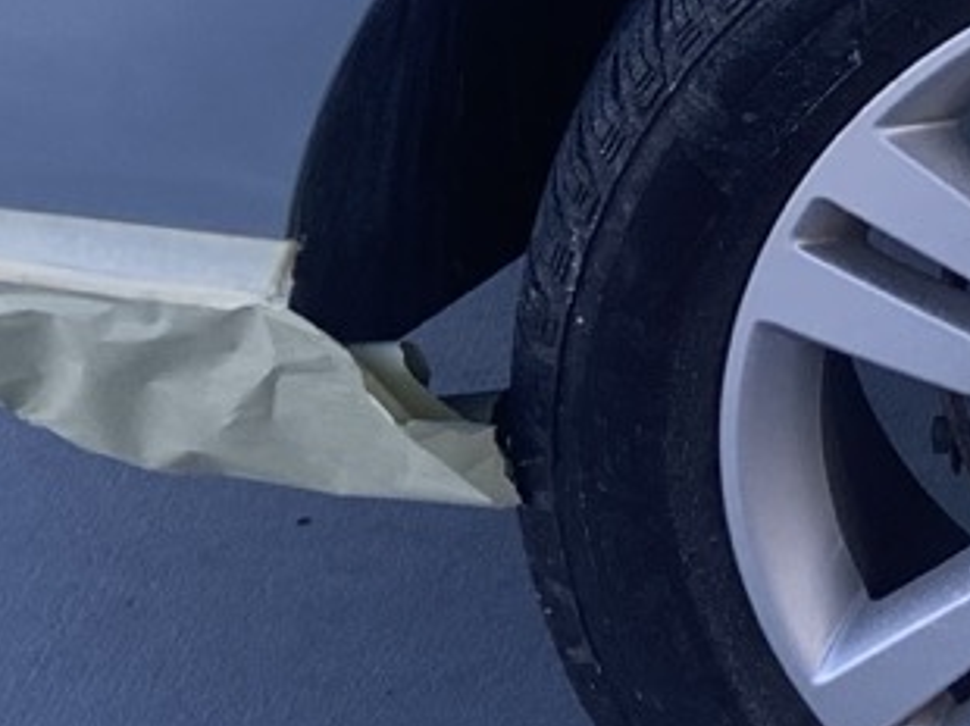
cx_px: 1762
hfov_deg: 12.0
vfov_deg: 9.5
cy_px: -401
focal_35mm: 151
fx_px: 4228
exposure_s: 1/212
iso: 25
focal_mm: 4.25
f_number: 1.8
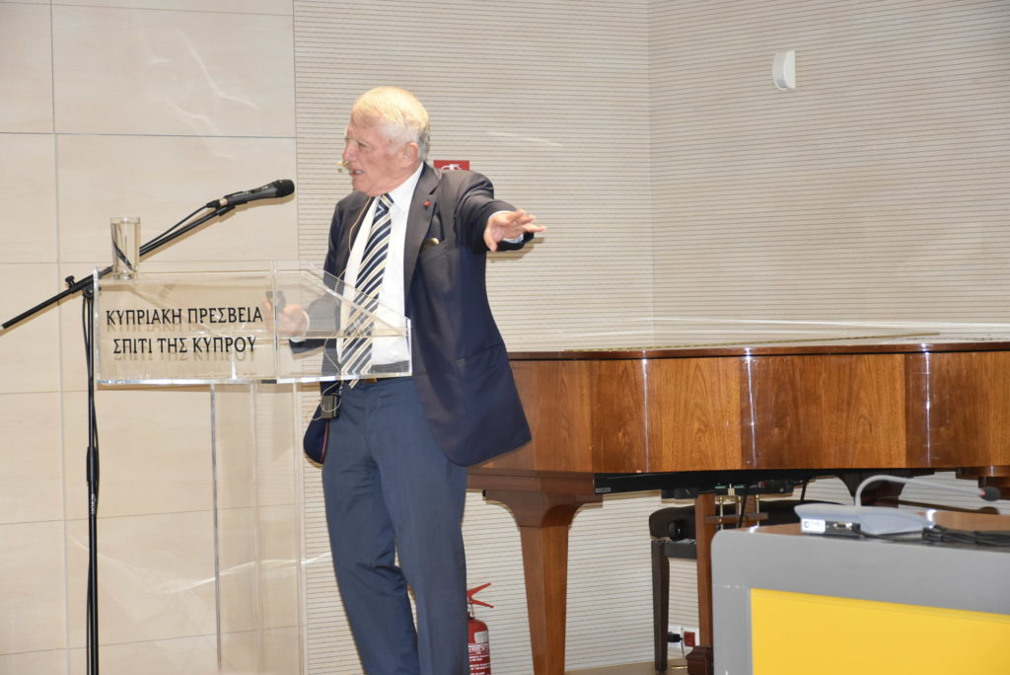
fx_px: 2779
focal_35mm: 99
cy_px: 338
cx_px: 505
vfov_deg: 13.8
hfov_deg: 20.6
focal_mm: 66
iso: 1600
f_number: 5.6
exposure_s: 1/60
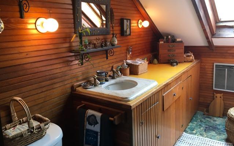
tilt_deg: -7.5
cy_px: 60
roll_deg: +0.8
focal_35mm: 31
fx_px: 198
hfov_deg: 61.2
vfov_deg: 40.5
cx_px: 117
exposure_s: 1/33
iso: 40
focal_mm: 4.15
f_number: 2.2
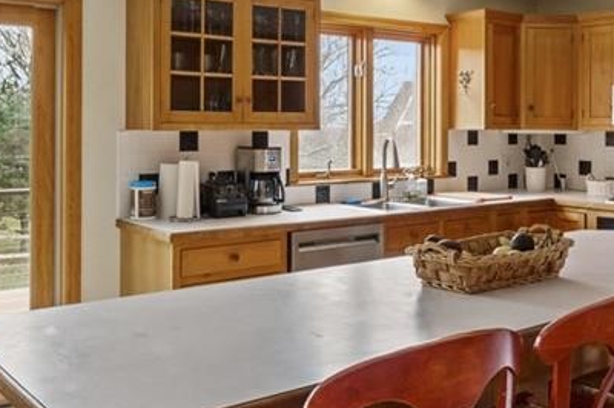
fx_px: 721
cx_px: 373
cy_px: 126
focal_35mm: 42
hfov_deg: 45.9
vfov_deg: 31.3
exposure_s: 1/10
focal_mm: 11
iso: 1000
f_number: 8
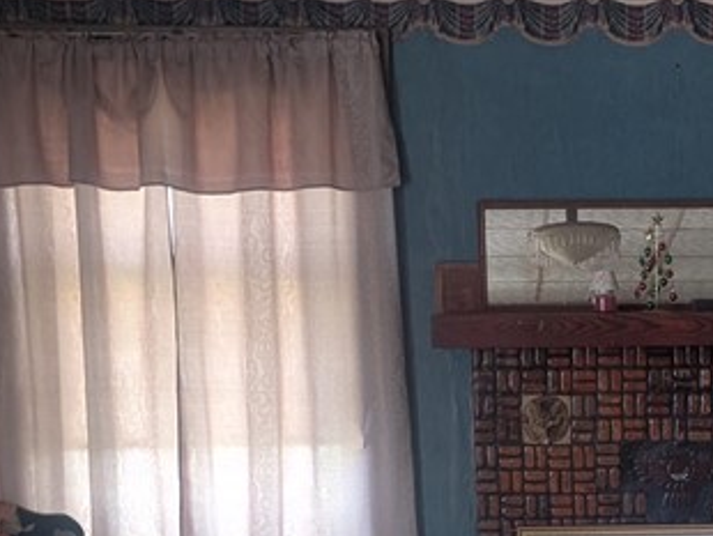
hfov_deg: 24.0
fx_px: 1628
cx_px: 643
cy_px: 669
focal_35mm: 79
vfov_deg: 17.7
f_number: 1.68
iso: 517
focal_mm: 6.9
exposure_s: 1/60
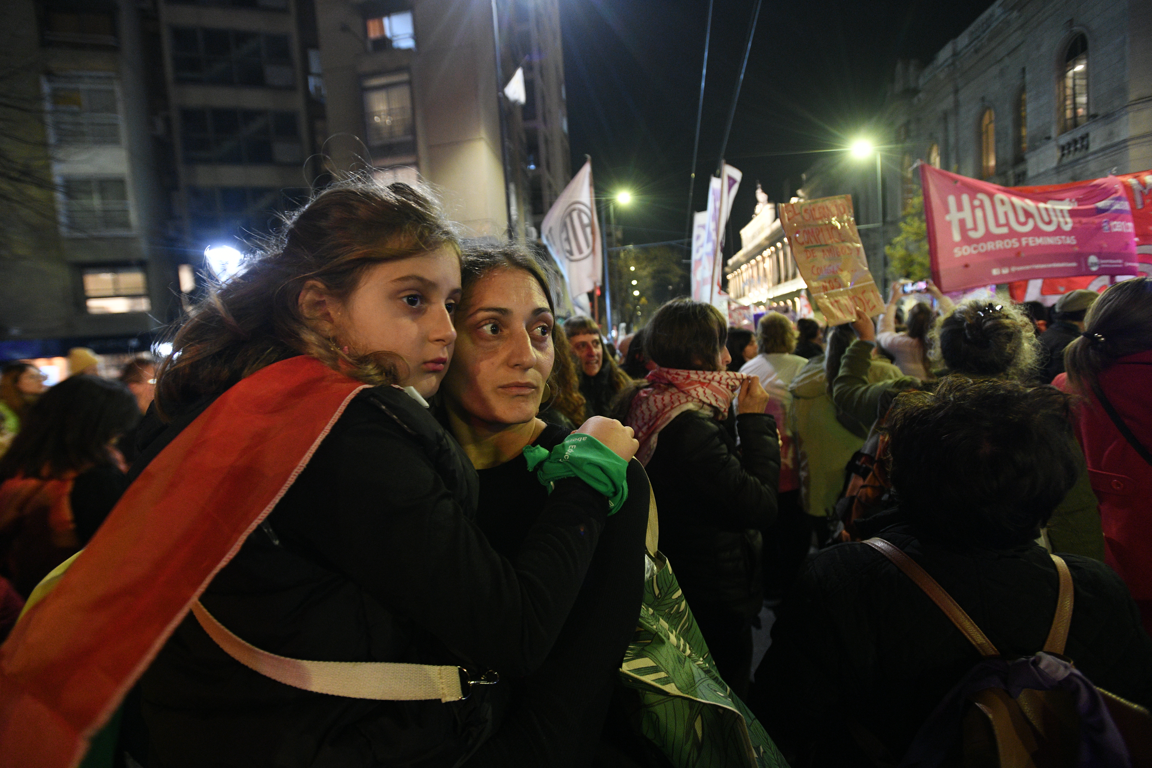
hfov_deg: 93.3
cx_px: 576
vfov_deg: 70.4
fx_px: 544
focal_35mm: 17
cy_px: 384
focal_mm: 17
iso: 3200
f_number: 2.8
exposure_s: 1/40
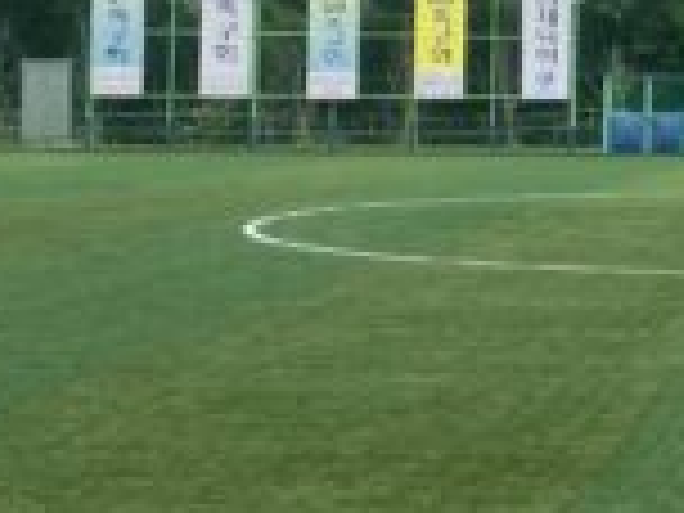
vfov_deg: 11.2
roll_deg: -0.4
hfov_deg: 13.9
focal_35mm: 131
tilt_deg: +2.7
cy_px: -18
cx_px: 1089
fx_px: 2589
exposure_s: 1/5291
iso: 32
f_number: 1.6
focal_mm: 4.2
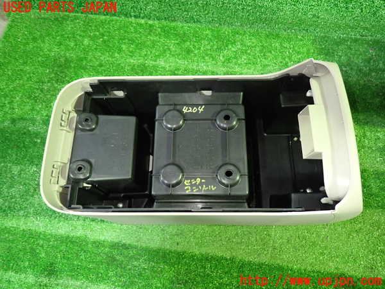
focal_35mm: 25
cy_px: 144
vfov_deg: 54.9
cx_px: 192
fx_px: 278
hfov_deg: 69.4
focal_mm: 4.5
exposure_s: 1/30
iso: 640
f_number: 2
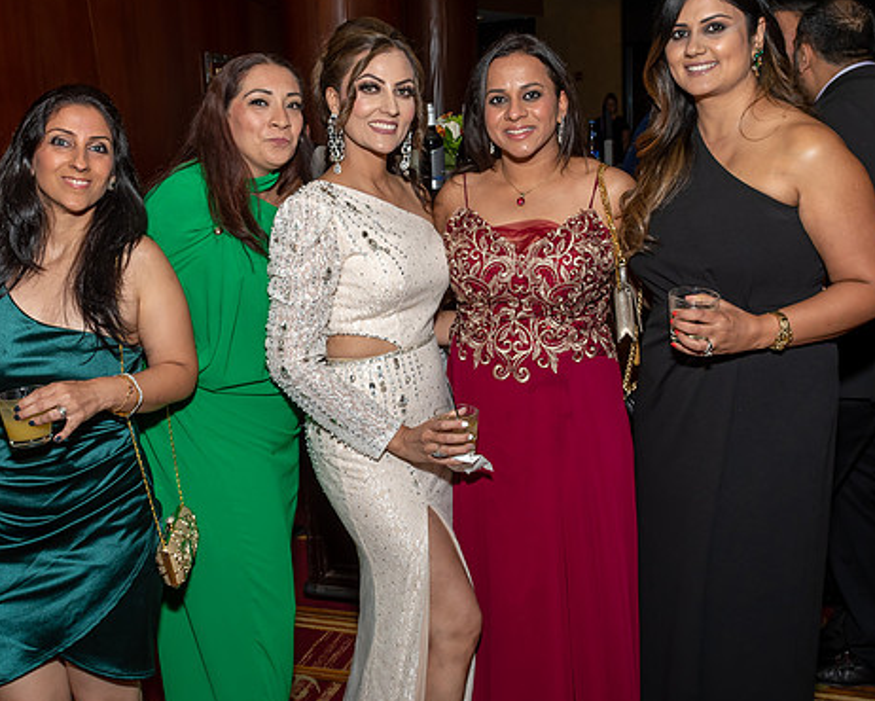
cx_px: 420
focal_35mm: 40
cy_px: 303
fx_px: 1036
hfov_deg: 45.8
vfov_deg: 37.3
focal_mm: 18
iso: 500
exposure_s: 1/250
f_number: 7.1
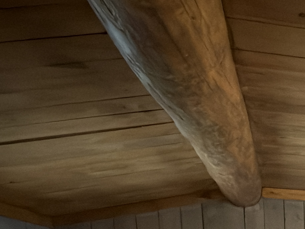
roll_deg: -1.0
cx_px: 439
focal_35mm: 62
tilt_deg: -12.1
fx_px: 546
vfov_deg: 18.5
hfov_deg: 25.0
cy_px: 413
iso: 400
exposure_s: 1/17
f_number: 2.2
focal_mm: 2.22
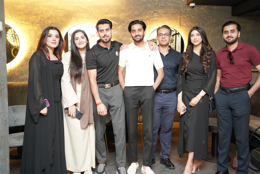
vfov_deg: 37.9
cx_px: 130
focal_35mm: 35
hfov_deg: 54.4
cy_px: 87
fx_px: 253
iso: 6400
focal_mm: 35
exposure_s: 1/160
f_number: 2.2
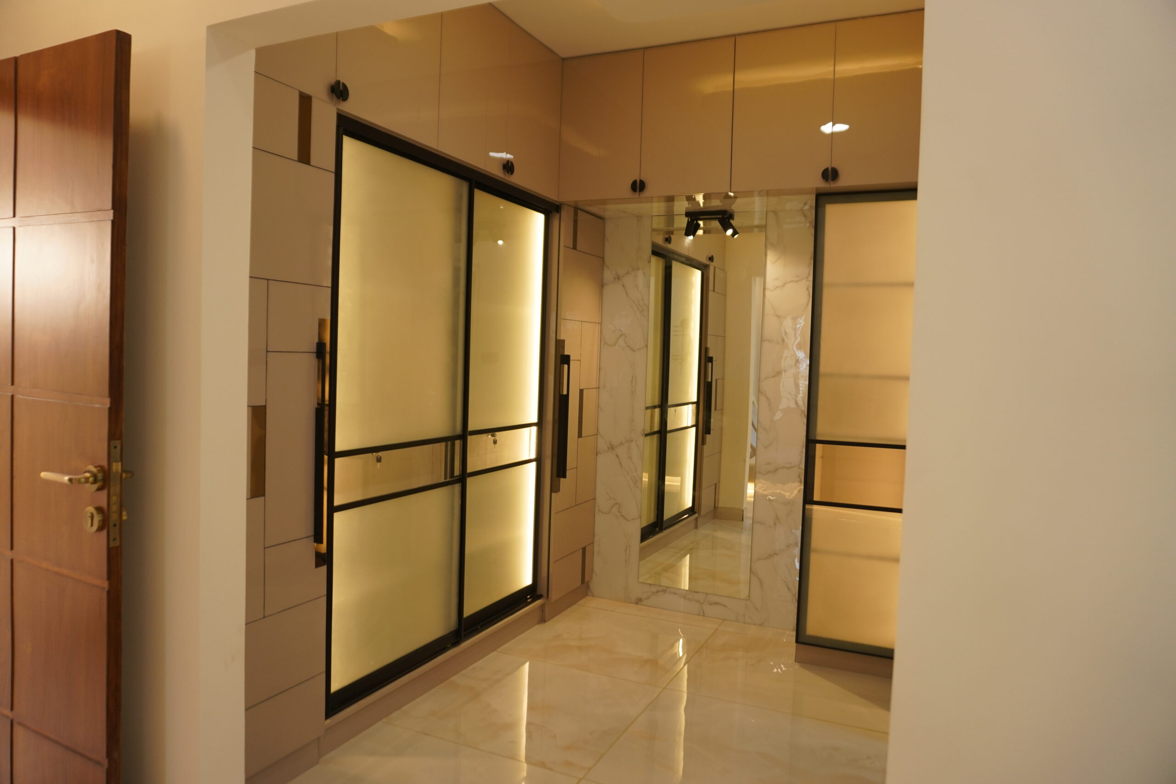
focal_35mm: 24
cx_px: 588
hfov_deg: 73.7
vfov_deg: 53.1
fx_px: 784
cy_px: 392
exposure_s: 1/100
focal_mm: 16
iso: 320
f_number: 3.5
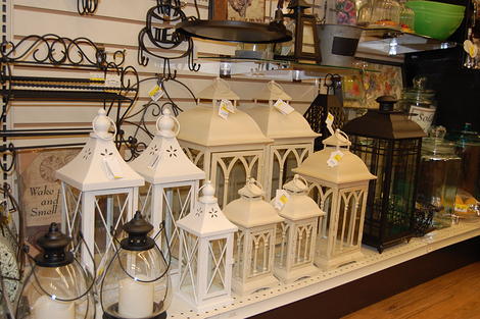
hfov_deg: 49.6
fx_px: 520
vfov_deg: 34.2
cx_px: 240
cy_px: 160
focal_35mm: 39
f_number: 4
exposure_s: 1/60
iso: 400
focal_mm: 26
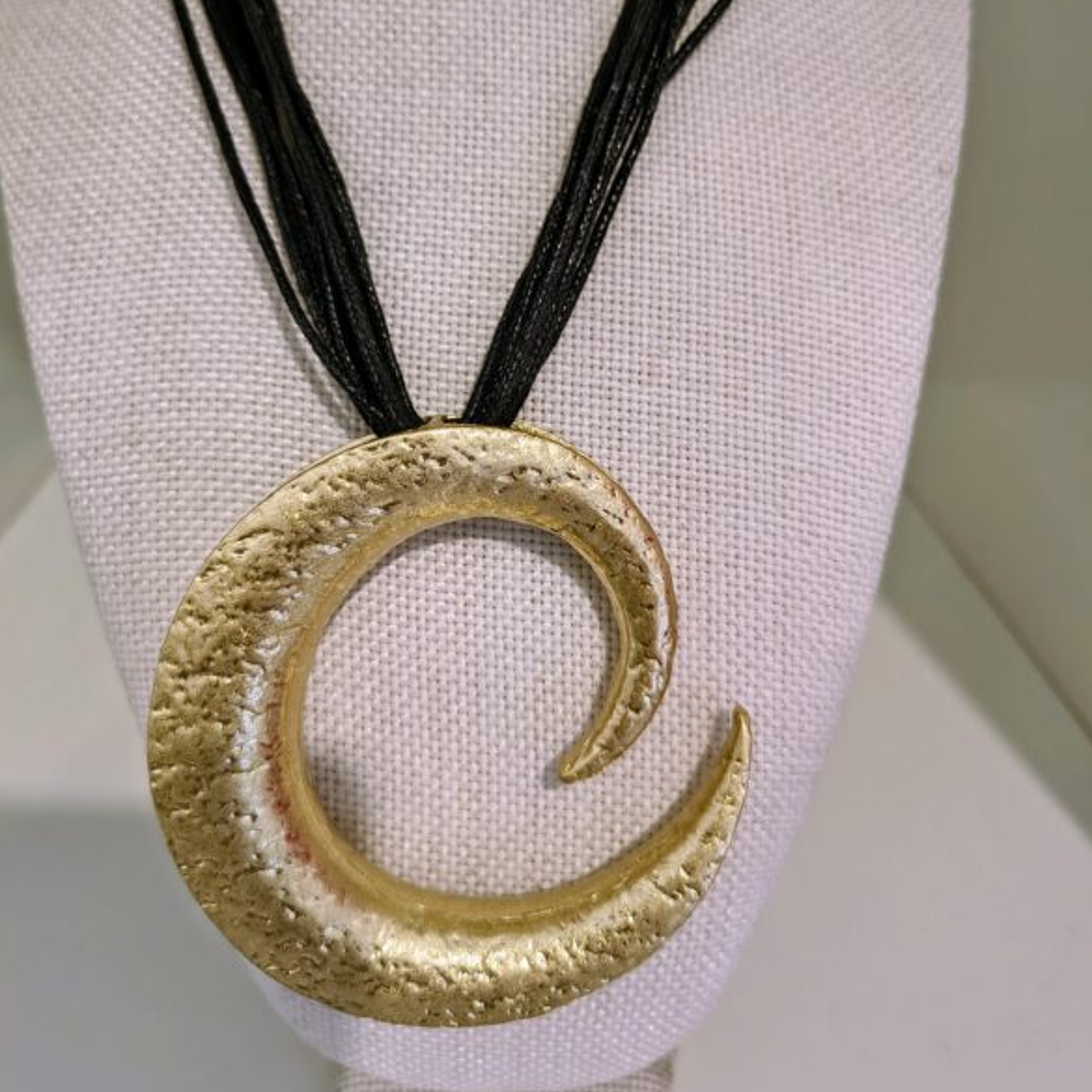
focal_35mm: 29
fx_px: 1035
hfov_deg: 55.6
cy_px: 385
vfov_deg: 54.7
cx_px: 538
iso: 834
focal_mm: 5.56
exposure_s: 1/50
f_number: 1.8
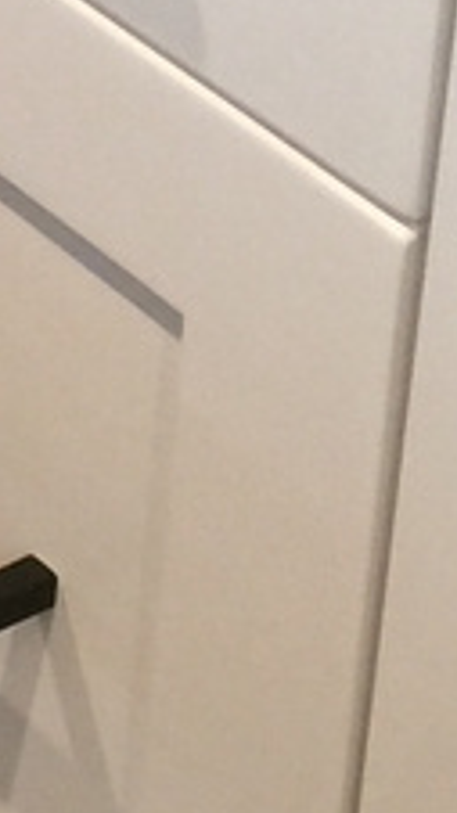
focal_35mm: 215
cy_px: -827
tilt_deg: -23.3
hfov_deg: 5.4
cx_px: -694
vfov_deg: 9.4
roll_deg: -0.5
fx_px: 4635
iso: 50
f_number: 2.2
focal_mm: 4.15
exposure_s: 1/15
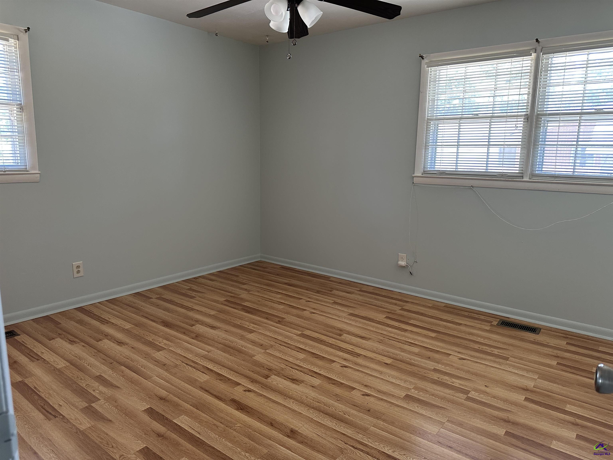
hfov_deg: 71.6
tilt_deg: -9.2
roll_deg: -0.8
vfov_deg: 56.8
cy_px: 230
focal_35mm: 24
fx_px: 425
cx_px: 306
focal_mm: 6.86
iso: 250
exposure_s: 1/75
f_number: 1.78
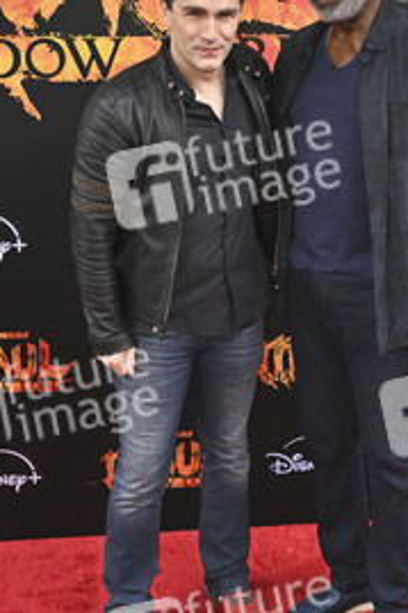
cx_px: 289
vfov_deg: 38.2
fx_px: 885
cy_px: 289
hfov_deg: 25.7
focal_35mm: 52
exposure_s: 1/320
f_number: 6.3
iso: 800
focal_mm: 35
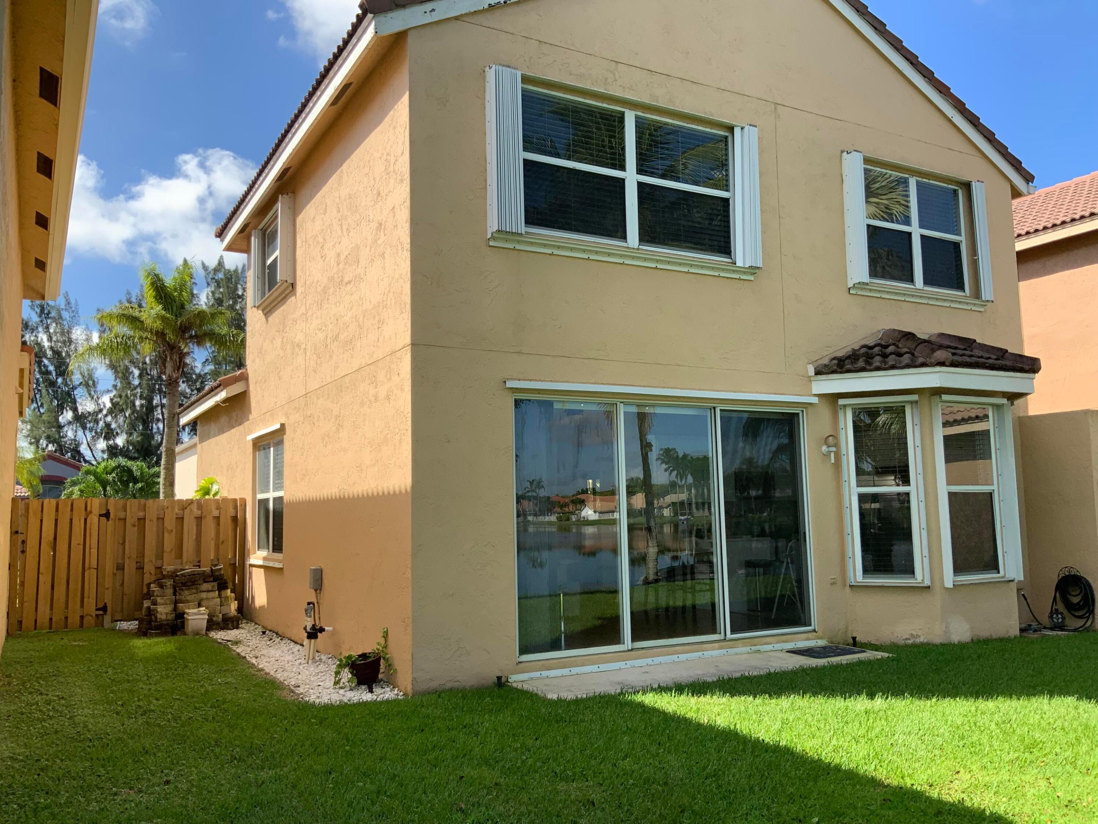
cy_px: 412
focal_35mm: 29
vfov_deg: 48.2
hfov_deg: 61.7
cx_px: 549
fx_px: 920
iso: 16
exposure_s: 1/1195
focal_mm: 3
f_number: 1.8
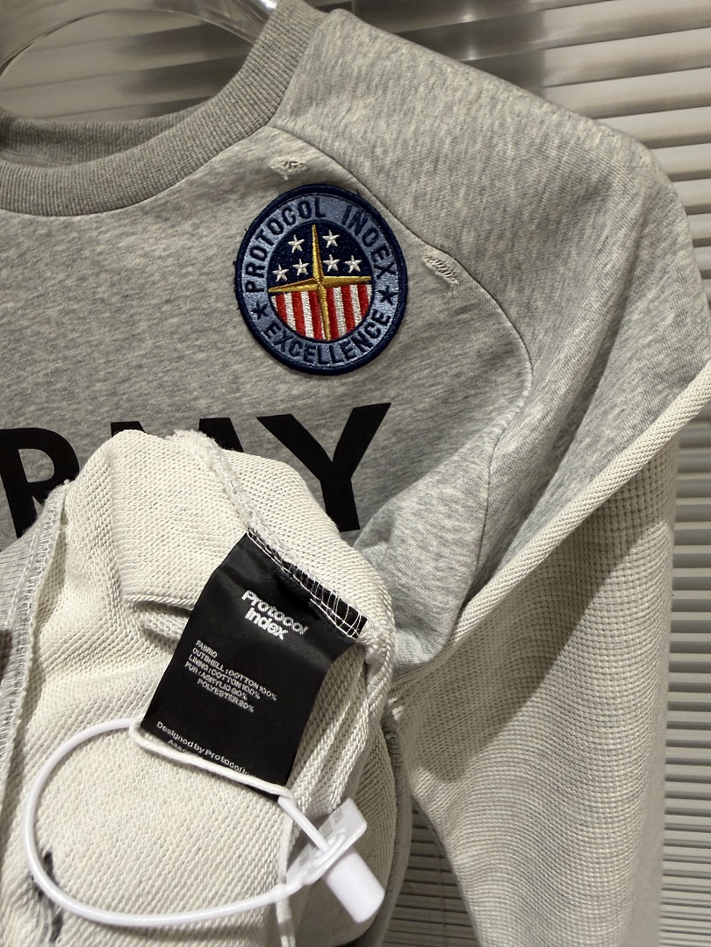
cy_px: 474
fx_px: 657
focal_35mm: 24
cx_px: 356
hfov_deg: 56.8
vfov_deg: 71.6
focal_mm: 2.22
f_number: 2.2
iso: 200
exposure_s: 1/50
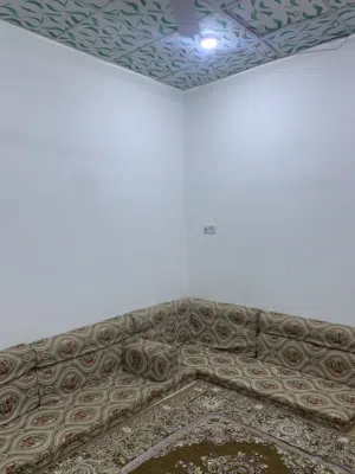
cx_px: 178
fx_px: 356
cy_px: 237
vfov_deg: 67.3
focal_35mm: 26
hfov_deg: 53.1
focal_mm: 4.25
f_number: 1.8
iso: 64
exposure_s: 1/121
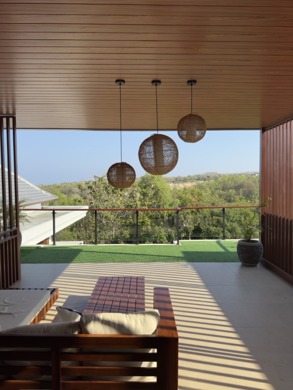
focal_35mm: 24
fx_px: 271
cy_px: 195
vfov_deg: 71.6
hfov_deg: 56.8
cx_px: 146
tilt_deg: -2.4
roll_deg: -0.2
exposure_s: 1/3257
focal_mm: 6.76
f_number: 1.78
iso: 100
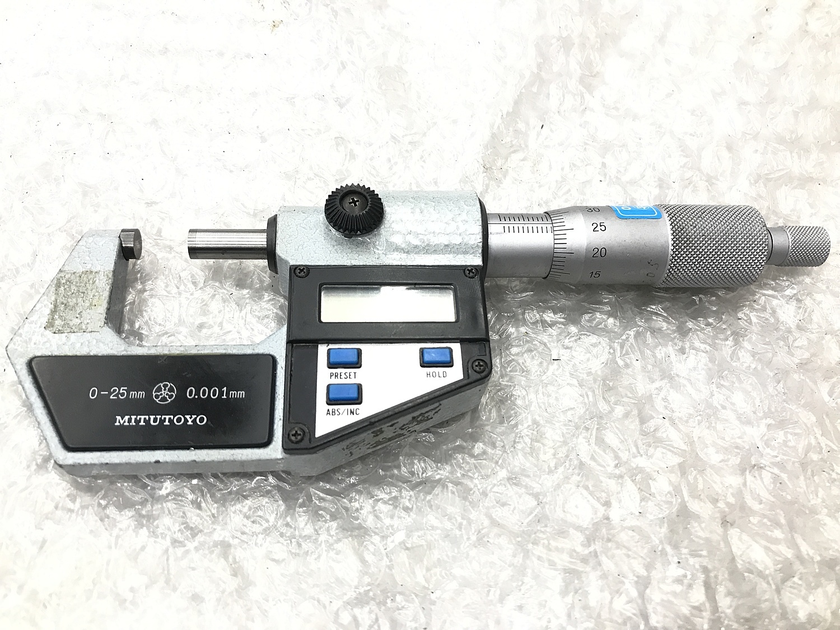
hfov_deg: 63.4
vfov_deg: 49.7
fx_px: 679
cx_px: 420
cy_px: 315
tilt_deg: -61.5
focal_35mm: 28
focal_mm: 3.99
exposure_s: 1/20
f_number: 1.8
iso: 40
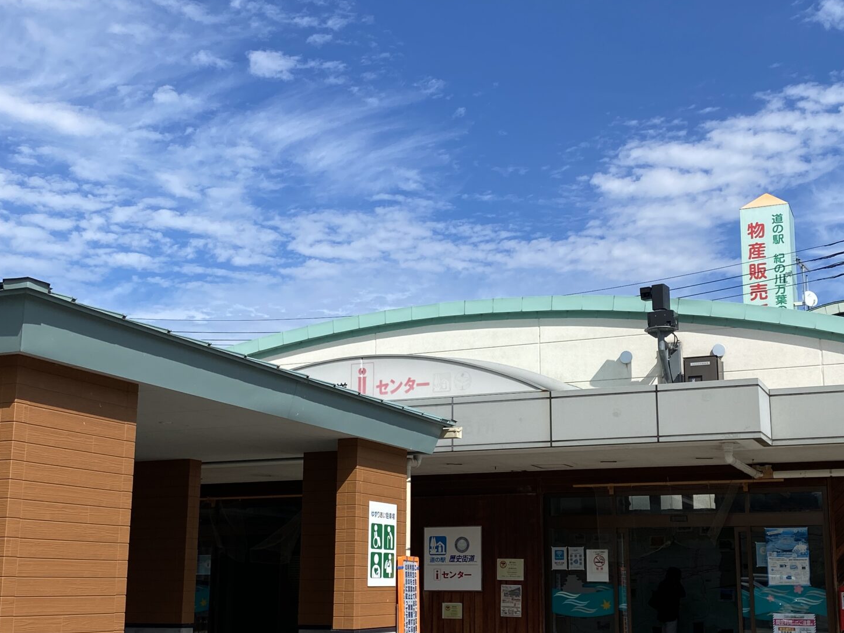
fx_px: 1121
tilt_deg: +10.6
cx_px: 454
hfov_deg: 41.2
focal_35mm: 46
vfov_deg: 31.4
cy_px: 377
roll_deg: -1.2
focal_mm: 4.25
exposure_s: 1/3610
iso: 32
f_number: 1.8
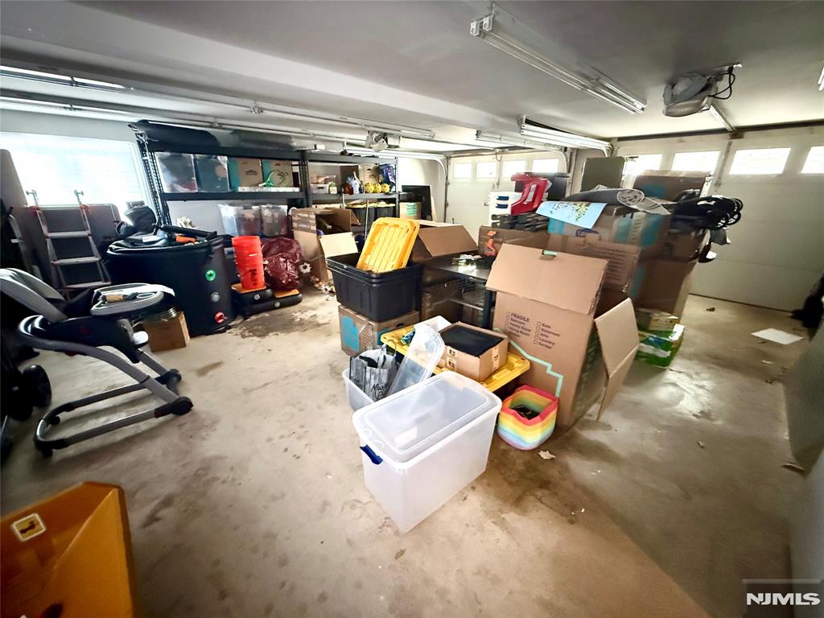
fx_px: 333
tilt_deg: -19.9
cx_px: 412
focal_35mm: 14
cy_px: 309
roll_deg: -0.2
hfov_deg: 102.1
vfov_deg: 85.7
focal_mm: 2.22
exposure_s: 1/40
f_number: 2.2
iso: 1600
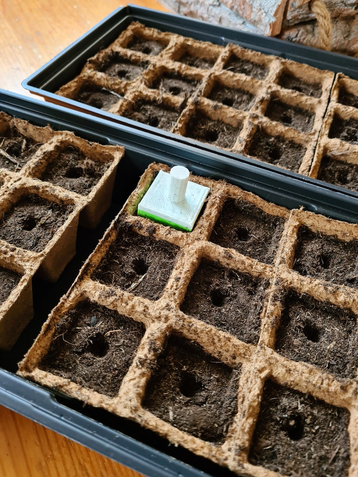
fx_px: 359
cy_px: 238
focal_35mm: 26
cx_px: 179
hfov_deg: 53.1
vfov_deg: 67.3
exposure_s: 1/50
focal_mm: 5.4
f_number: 1.8
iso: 500
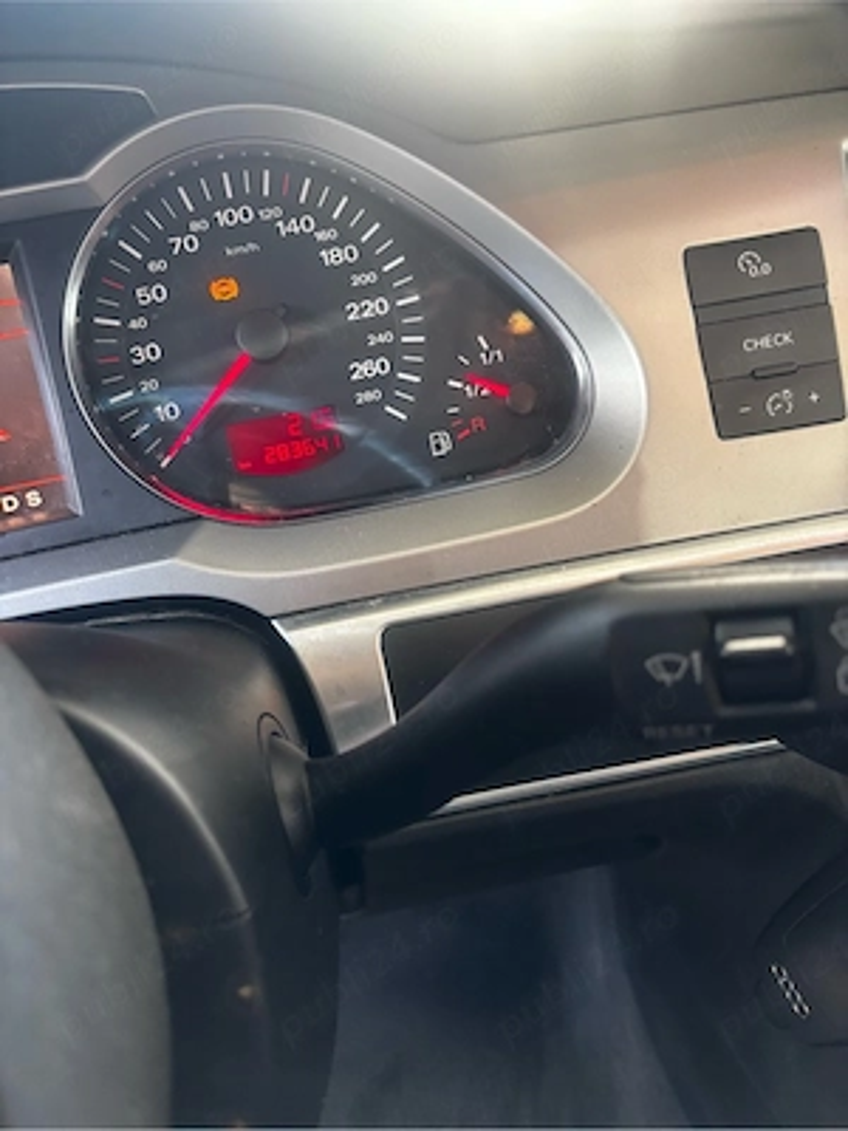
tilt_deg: -30.8
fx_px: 849
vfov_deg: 67.3
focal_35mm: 26
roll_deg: +8.4
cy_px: 566
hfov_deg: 53.1
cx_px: 424
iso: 320
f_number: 1.6
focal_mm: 5.96
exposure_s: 1/42
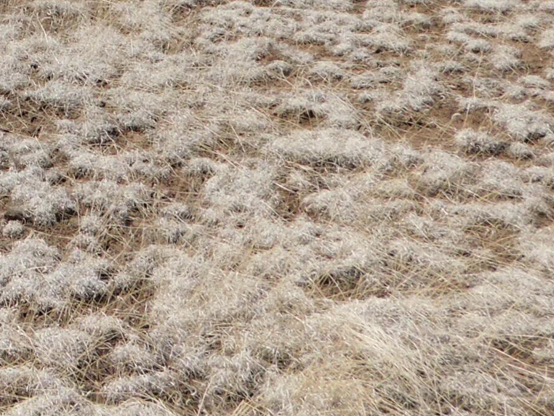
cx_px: -284
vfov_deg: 13.6
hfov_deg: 17.6
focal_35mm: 100
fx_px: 1600
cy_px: -276
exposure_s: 1/1500
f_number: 3.2
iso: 125
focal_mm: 5.3
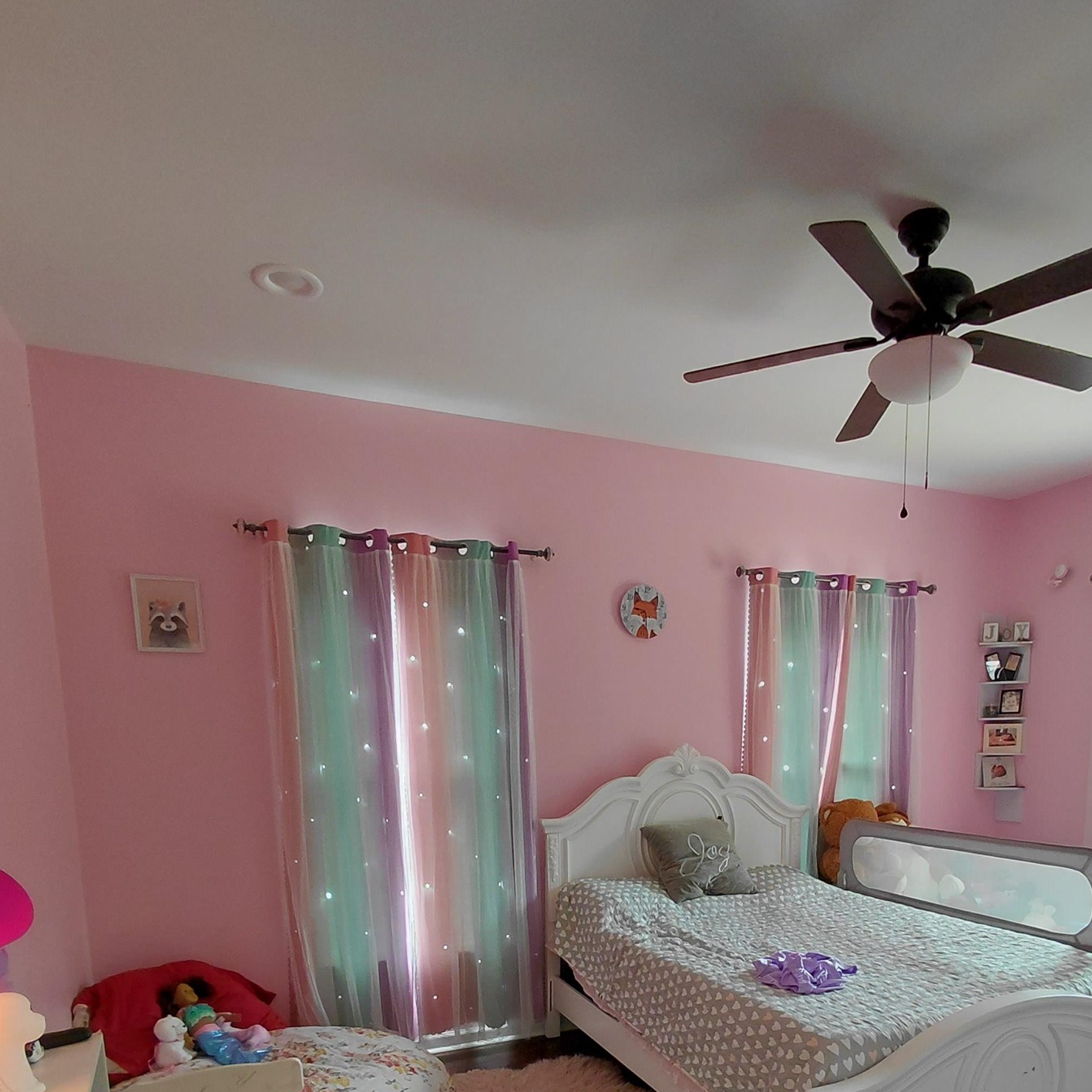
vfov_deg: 61.4
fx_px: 821
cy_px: 881
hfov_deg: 66.7
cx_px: 648
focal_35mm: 23
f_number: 2.2
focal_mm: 1.64
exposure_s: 1/60
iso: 125
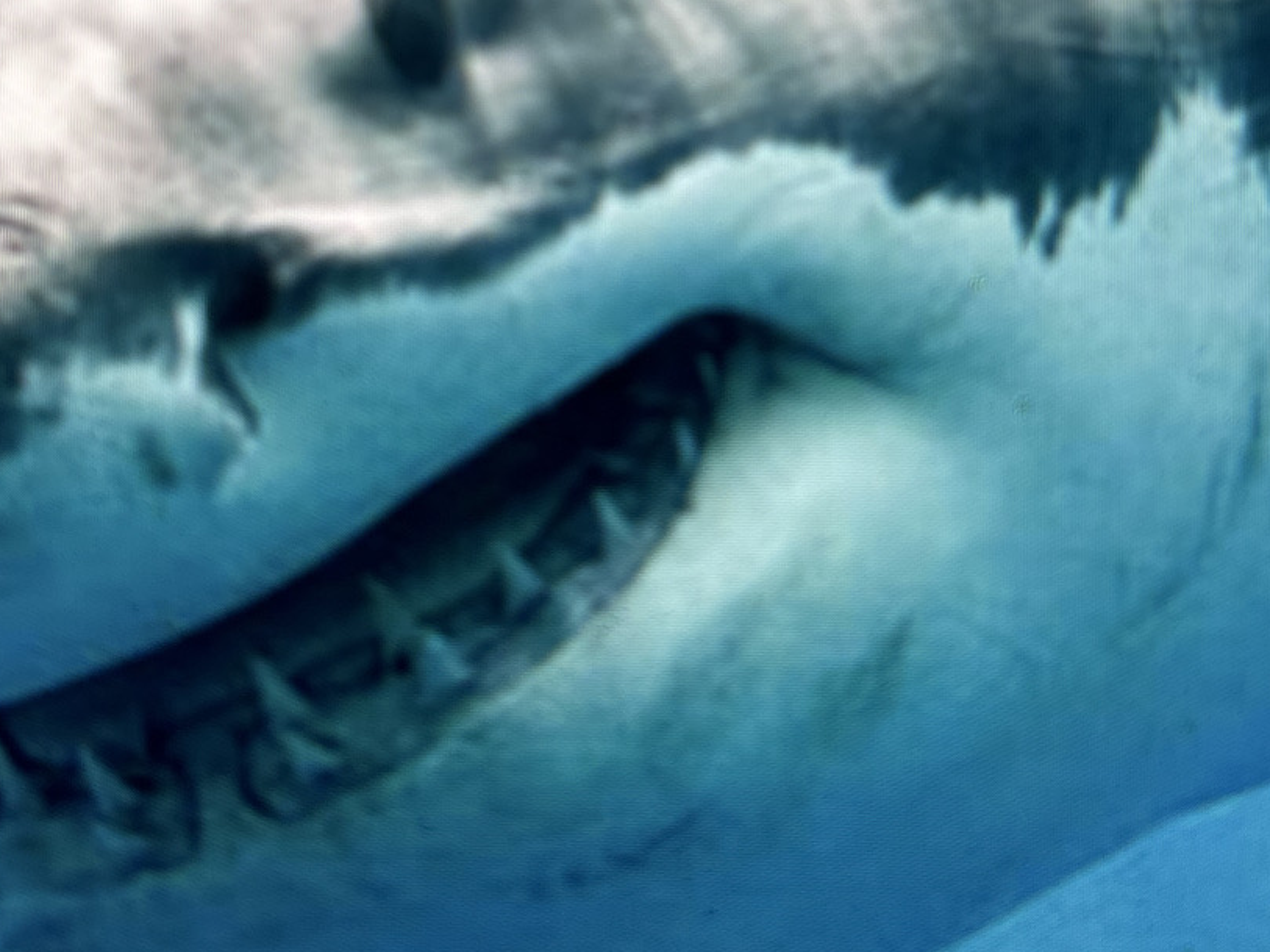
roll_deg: +1.3
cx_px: 626
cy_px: 9
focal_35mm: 64
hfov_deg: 30.3
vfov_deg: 22.1
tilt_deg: -6.7
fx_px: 2347
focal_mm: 5.96
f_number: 1.6
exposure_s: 1/120
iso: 50
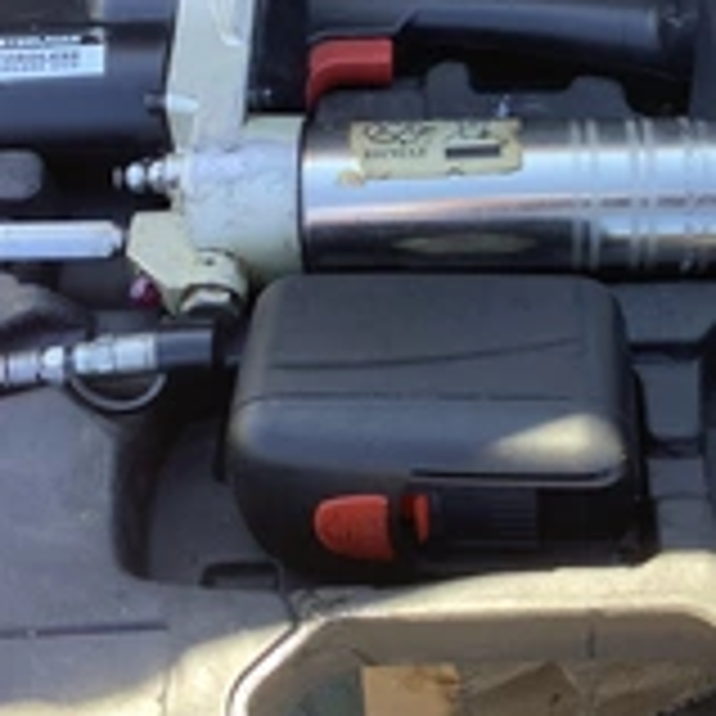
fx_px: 1615
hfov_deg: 24.8
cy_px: 198
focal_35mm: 69
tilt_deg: -74.9
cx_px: 500
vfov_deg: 24.8
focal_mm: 3.3
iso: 40
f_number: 2.4
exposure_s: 1/120
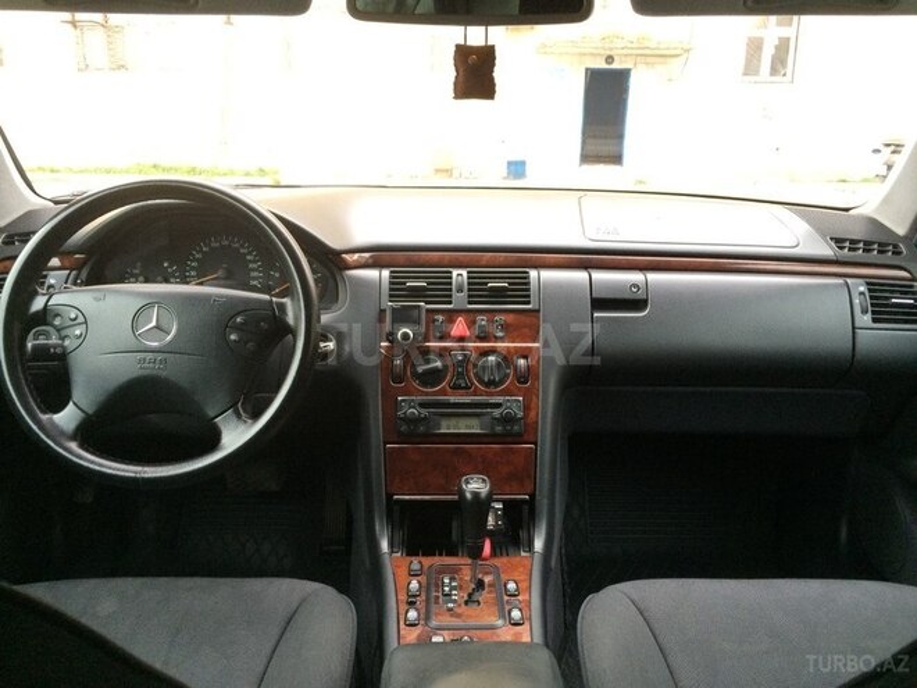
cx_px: 458
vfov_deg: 48.2
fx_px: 768
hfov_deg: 61.7
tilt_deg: -16.2
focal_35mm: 29
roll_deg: -1.2
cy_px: 344
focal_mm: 4.15
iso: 125
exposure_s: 1/33
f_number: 2.2
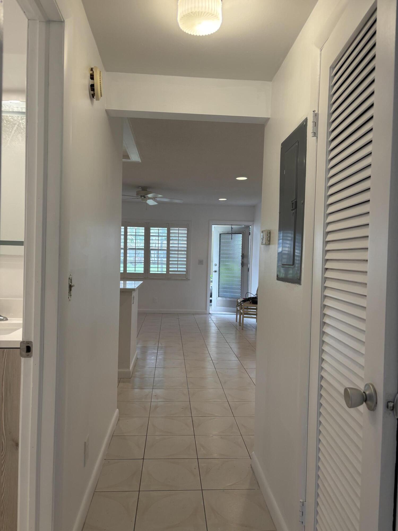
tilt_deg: -1.2
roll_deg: -3.5
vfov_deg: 67.3
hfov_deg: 53.1
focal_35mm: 26
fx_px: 399
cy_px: 266
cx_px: 199
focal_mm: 5.96
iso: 64
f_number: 1.6
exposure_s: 1/120
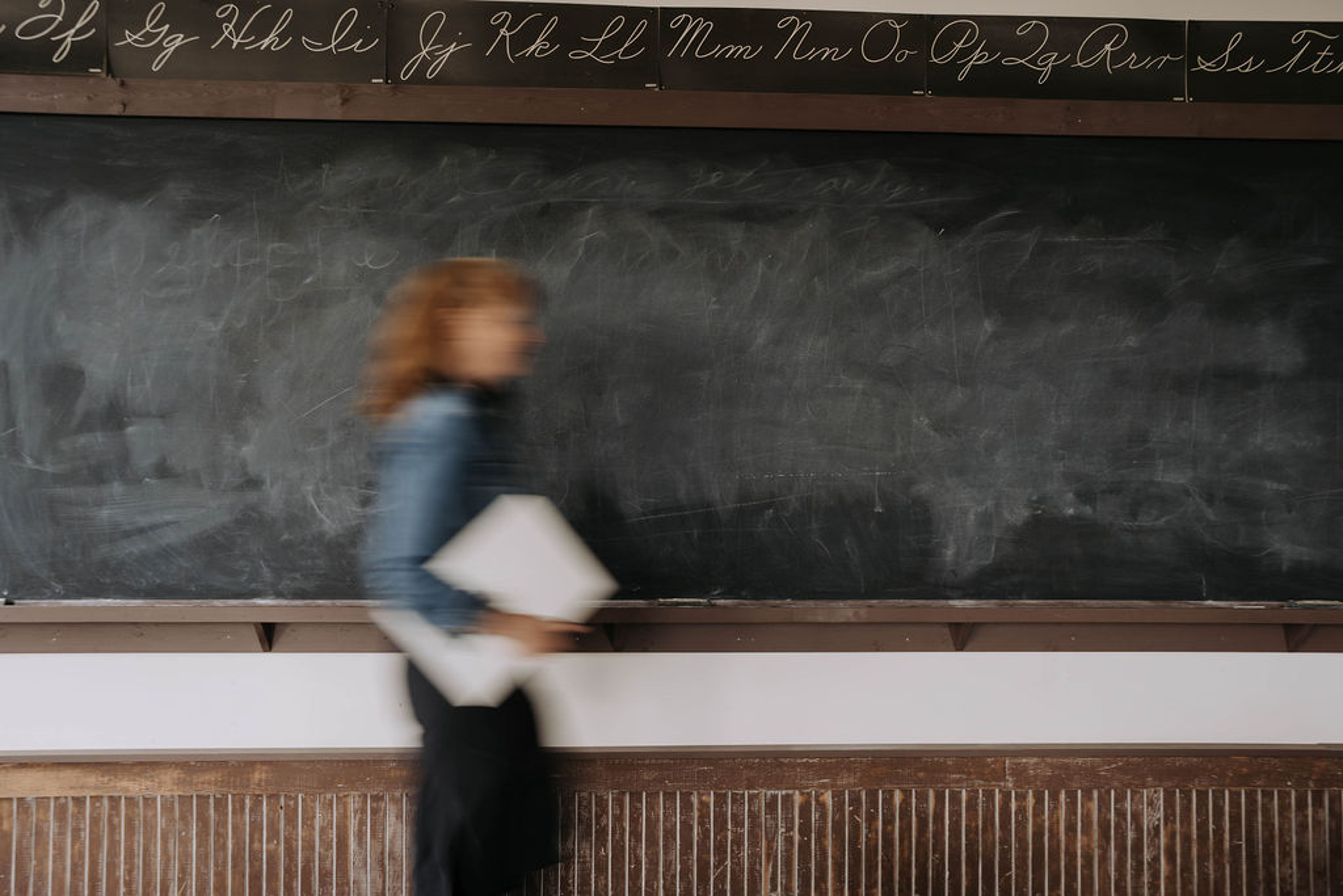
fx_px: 1306
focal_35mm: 35
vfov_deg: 37.9
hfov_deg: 54.4
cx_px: 672
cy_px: 448
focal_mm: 35
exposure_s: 1/10
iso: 50
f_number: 2.8
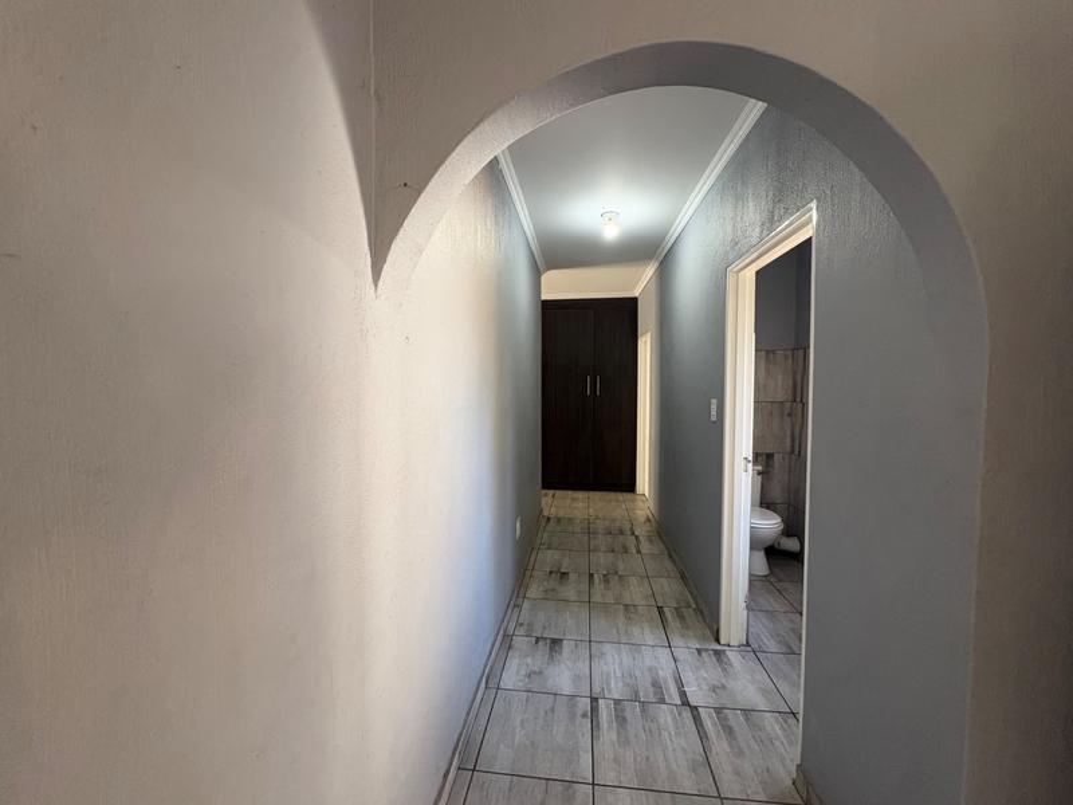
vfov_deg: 85.7
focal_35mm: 14
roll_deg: +1.0
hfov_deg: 102.1
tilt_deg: -3.1
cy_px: 402
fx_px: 434
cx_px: 536
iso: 250
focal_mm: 2.22
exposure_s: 1/77
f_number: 2.2
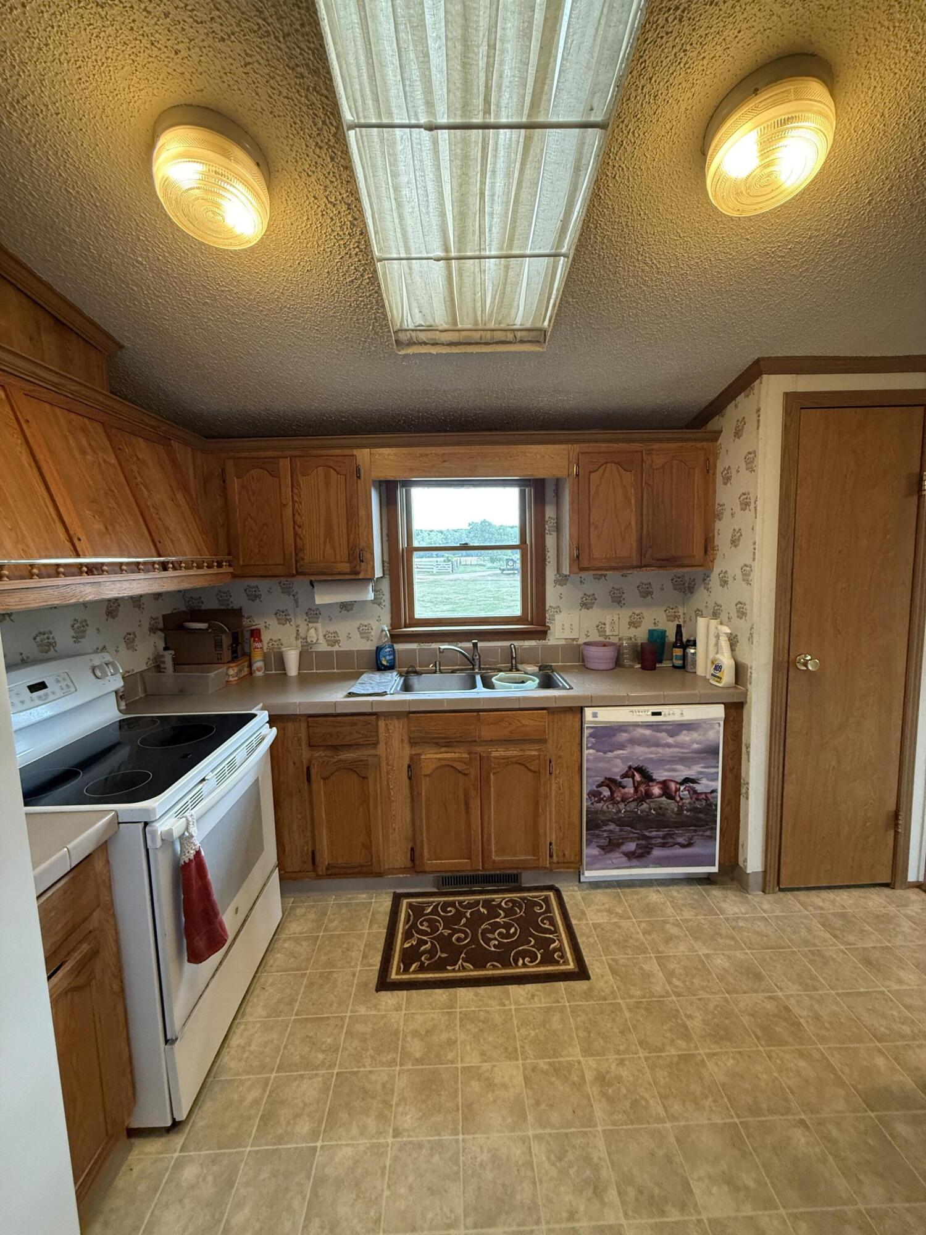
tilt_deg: -5.8
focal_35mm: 14
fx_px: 499
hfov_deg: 85.7
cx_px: 463
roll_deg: +1.0
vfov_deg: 102.1
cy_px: 618
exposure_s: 1/120
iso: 320
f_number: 2.2
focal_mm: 2.22
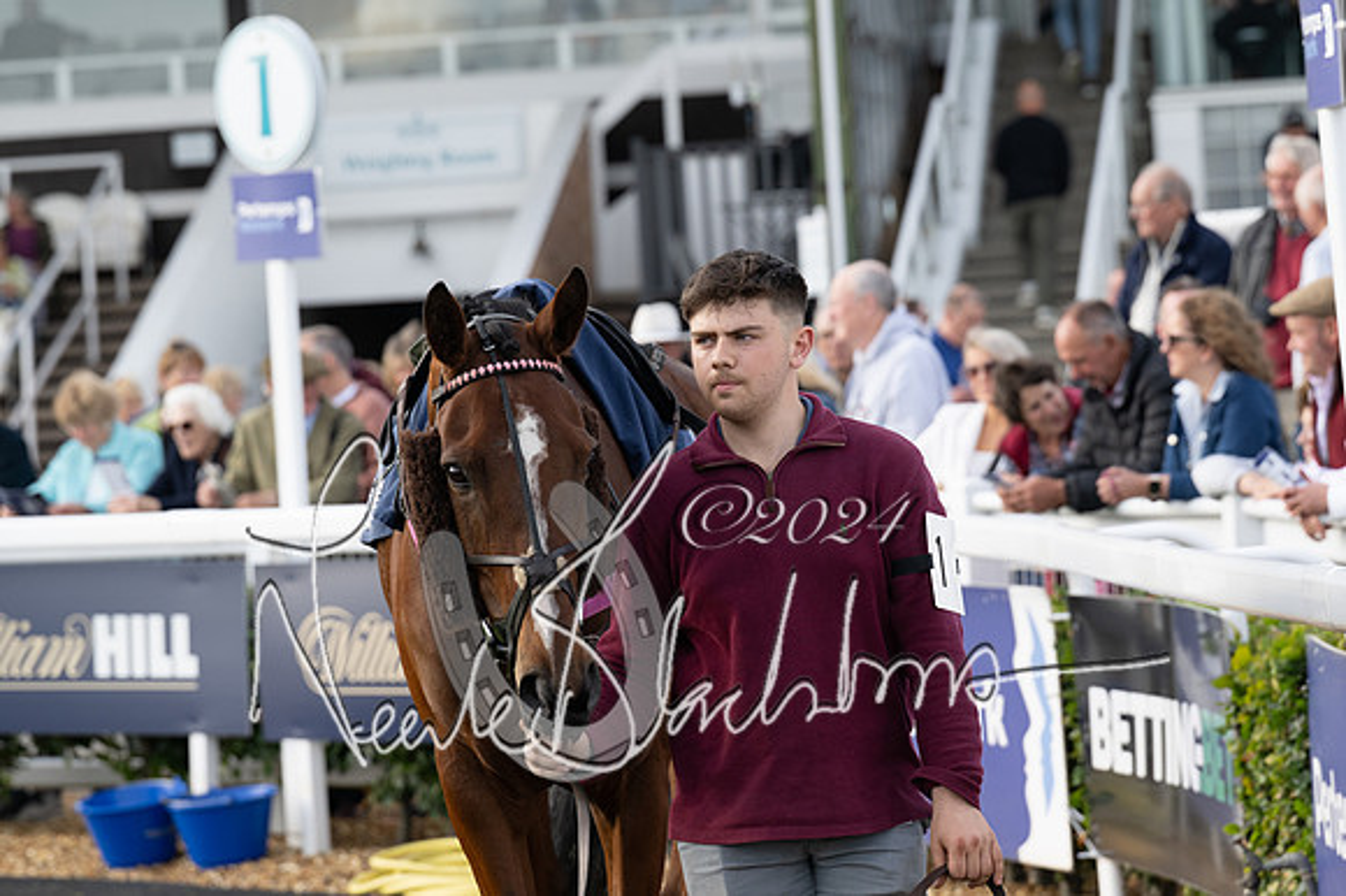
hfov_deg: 12.5
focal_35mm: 165
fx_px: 6165
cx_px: 673
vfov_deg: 8.3
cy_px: 448
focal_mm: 110
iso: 400
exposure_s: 1/1000
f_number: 4
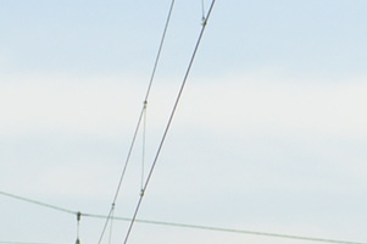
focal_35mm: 478
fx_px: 4868
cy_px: 542
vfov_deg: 2.8
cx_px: 897
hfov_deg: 4.2
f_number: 5.6
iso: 200
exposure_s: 1/500
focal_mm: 50
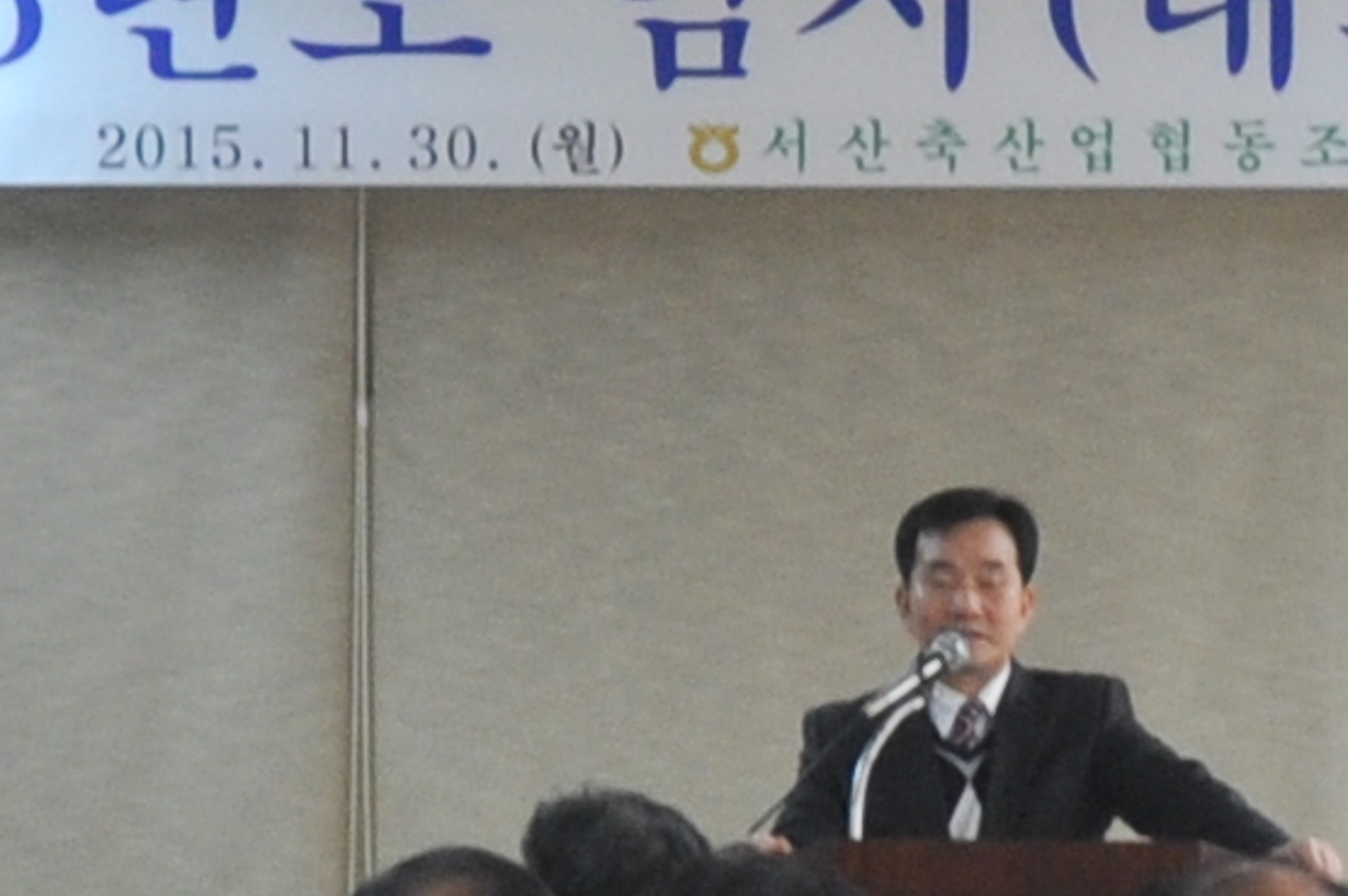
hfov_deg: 8.1
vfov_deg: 5.4
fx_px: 9540
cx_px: 1227
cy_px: 1098
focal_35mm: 255
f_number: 5.6
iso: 400
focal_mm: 22
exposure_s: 1/30
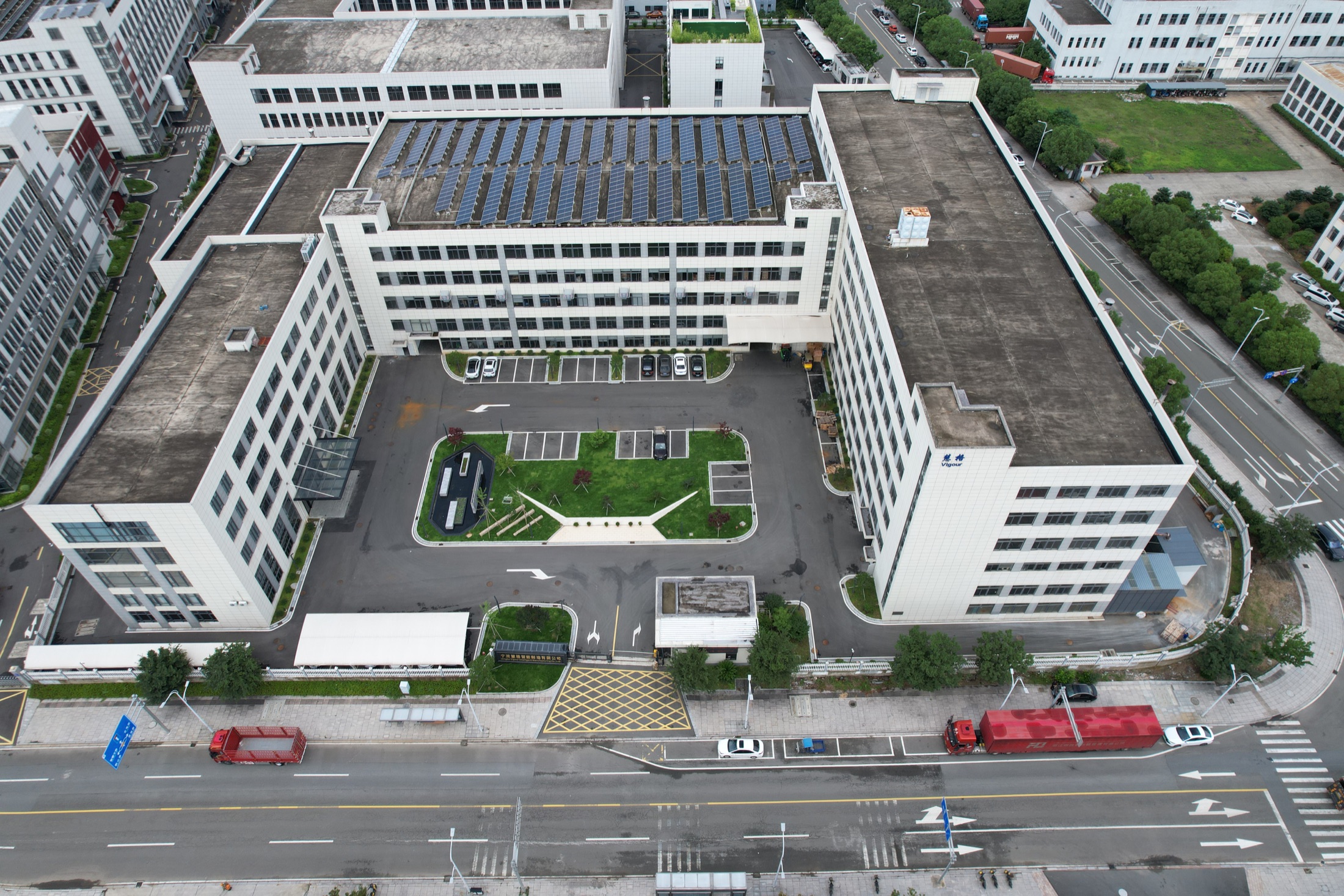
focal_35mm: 22
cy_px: 448
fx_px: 821
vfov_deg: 57.2
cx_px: 672
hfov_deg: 78.6
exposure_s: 1/1000
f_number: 2.8
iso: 110
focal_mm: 8.38
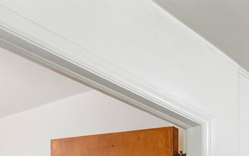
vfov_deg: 18.1
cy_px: 293
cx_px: 424
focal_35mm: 54
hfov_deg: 23.6
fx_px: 366
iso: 3200
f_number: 7.1
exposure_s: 1/30
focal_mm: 10
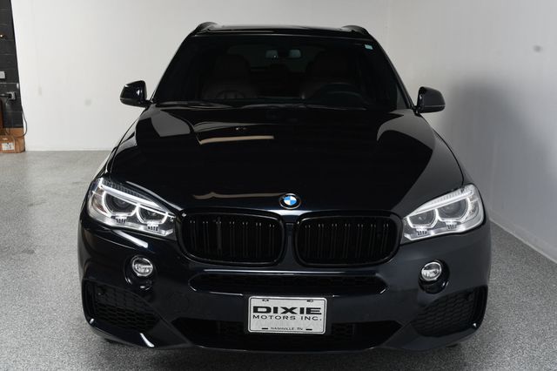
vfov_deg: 34.2
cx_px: 278
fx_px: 603
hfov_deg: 49.6
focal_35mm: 39
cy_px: 186
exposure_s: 1/160
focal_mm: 26
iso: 100
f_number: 10
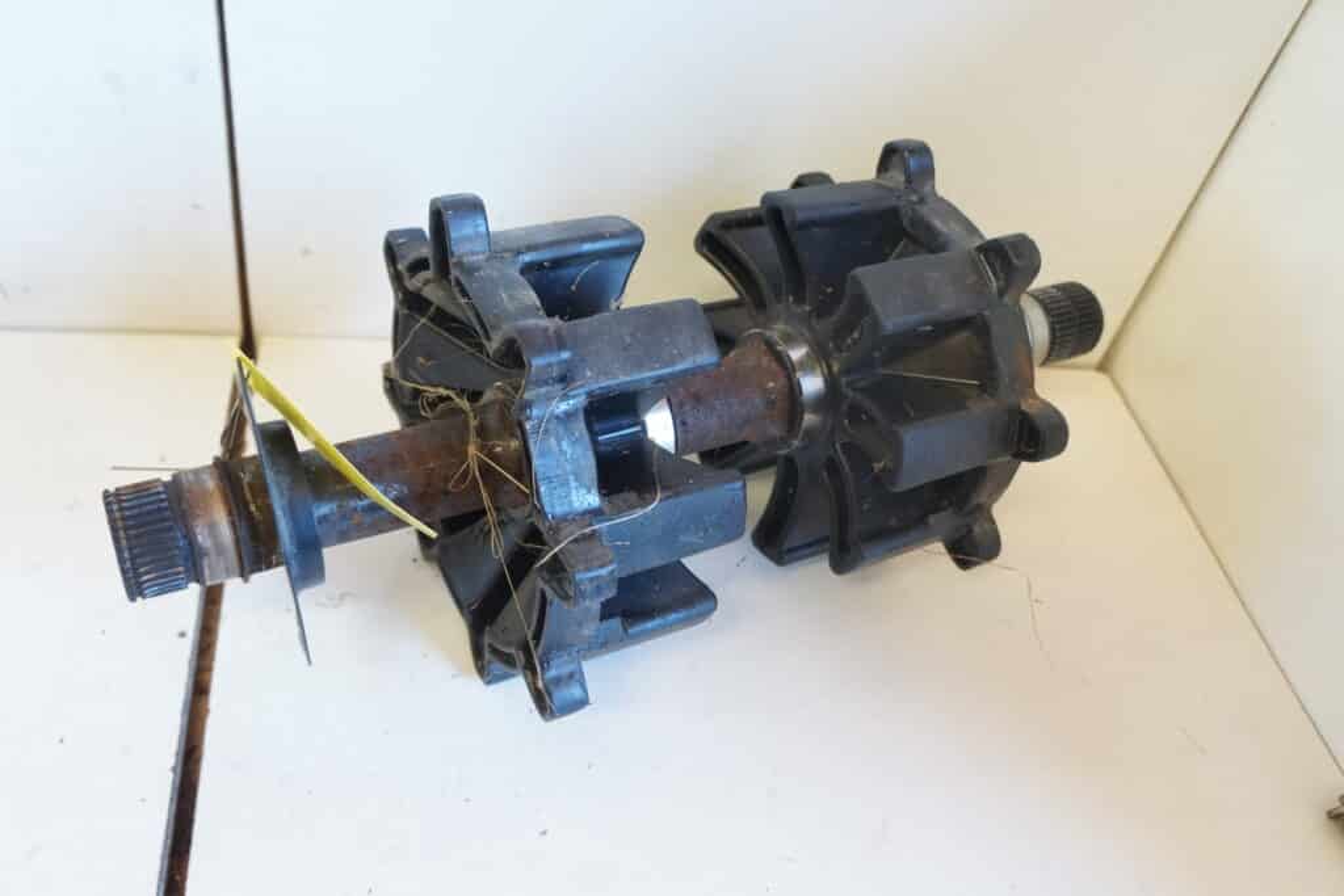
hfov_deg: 64.5
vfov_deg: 45.7
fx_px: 1064
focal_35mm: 28
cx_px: 672
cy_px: 448
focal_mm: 19
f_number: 3.5
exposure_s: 1/60
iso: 1000
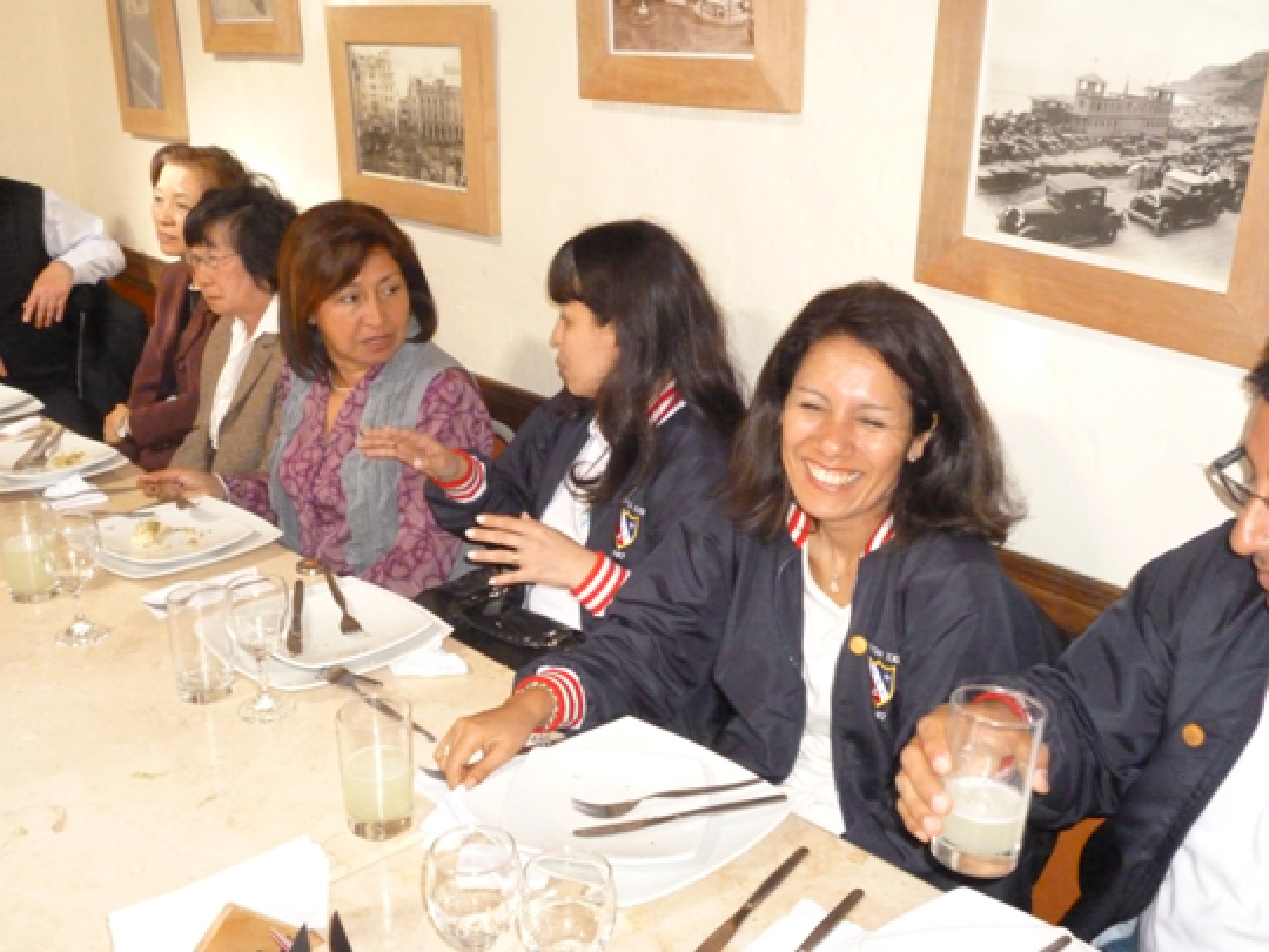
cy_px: 476
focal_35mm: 36
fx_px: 1320
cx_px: 634
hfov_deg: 51.4
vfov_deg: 39.7
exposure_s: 1/60
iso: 1000
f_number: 3.5
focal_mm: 6.4
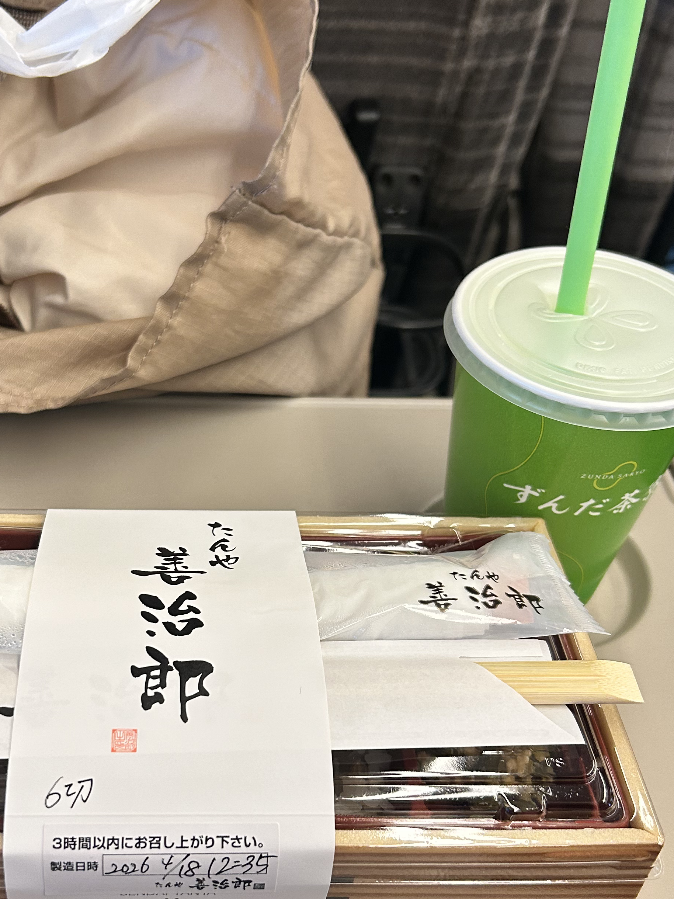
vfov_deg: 43.6
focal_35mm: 43
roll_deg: -4.6
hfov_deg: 33.4
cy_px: 553
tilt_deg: -42.2
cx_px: 237
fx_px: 1117
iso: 125
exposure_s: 1/87
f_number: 1.5
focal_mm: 5.7
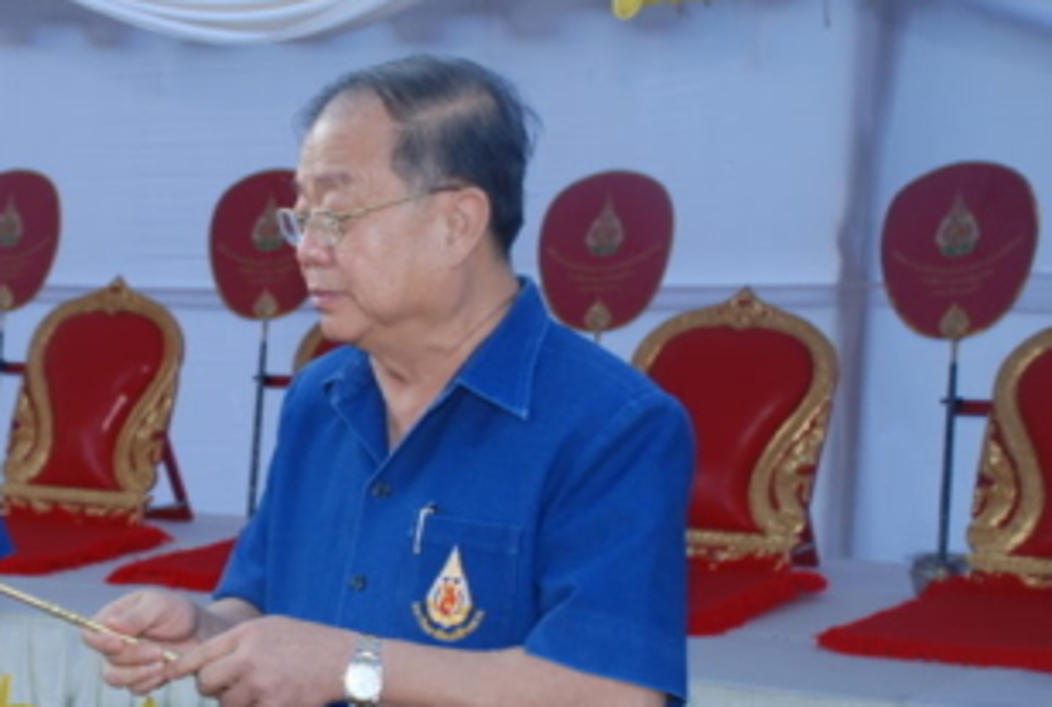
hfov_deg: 18.3
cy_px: 535
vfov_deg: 12.6
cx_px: 38
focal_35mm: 109
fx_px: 3194
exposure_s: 1/100
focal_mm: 35
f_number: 5
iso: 200
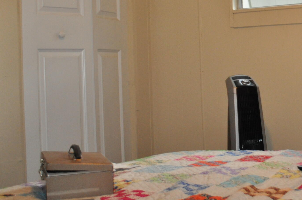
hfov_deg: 24.6
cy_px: 36
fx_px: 662
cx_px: 299
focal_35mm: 79
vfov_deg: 17.1
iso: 800
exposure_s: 1/60
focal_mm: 24
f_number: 4
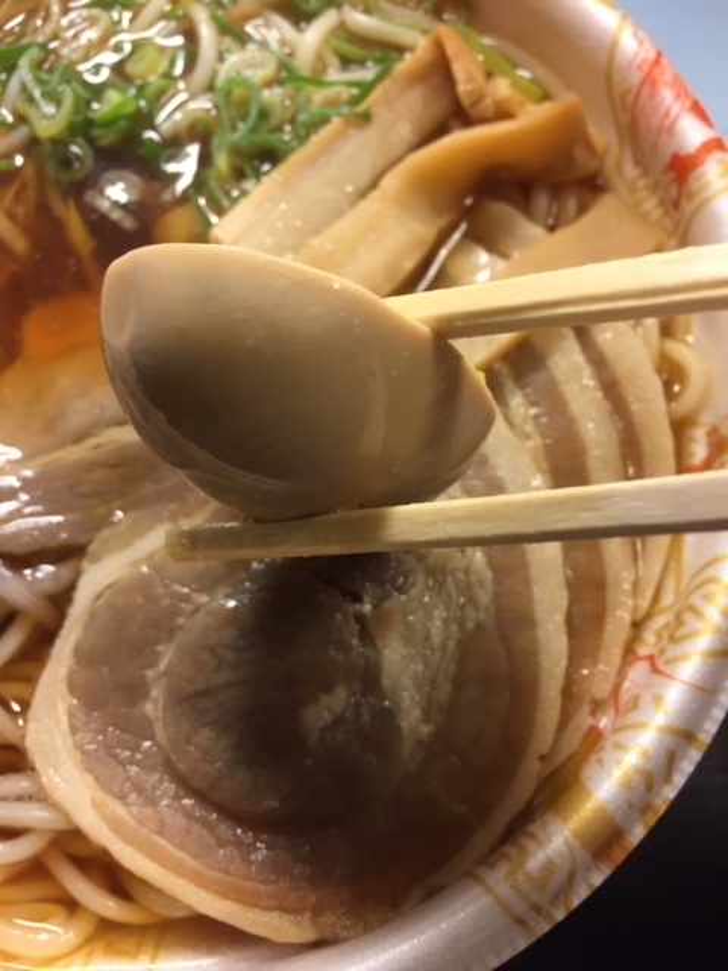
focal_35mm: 29
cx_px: 364
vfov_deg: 61.7
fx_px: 813
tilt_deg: -71.5
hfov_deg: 48.2
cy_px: 486
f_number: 2.2
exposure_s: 1/30
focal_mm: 4.15
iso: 64
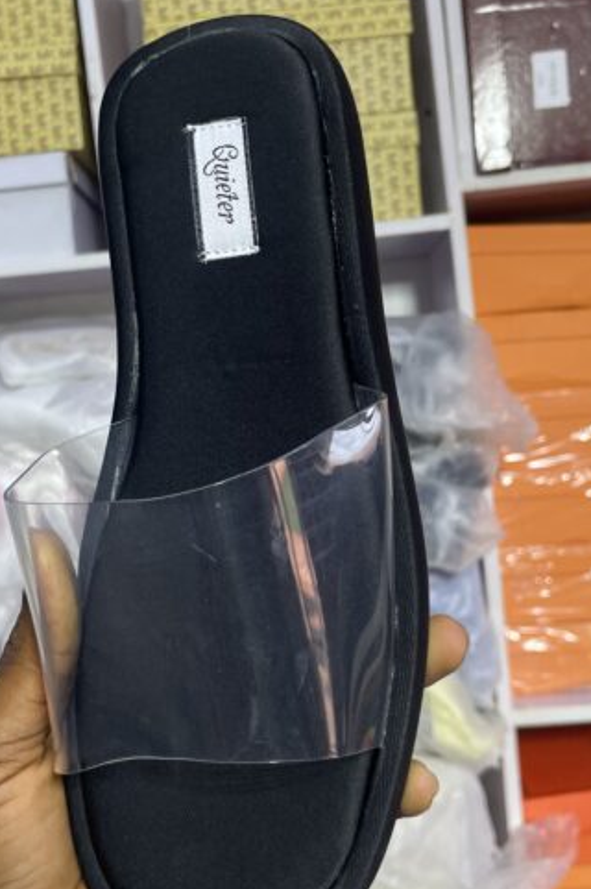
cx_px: 247
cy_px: 451
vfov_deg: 43.6
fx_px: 1110
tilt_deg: -2.5
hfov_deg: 29.8
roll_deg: +7.2
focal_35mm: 45
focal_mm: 4.2
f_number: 1.6
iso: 32
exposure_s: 1/145
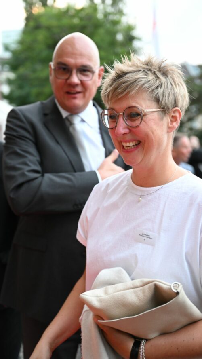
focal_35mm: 52
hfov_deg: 23.1
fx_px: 495
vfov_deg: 39.9
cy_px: 178
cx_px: 95
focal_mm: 49
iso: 2000
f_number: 3.2
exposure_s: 1/250
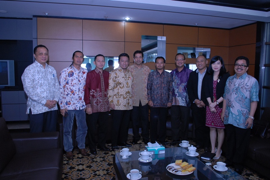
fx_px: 225
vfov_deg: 43.7
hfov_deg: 61.9
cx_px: 135
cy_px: 90
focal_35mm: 30
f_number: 5.6
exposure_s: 1/60
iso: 400
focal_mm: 20
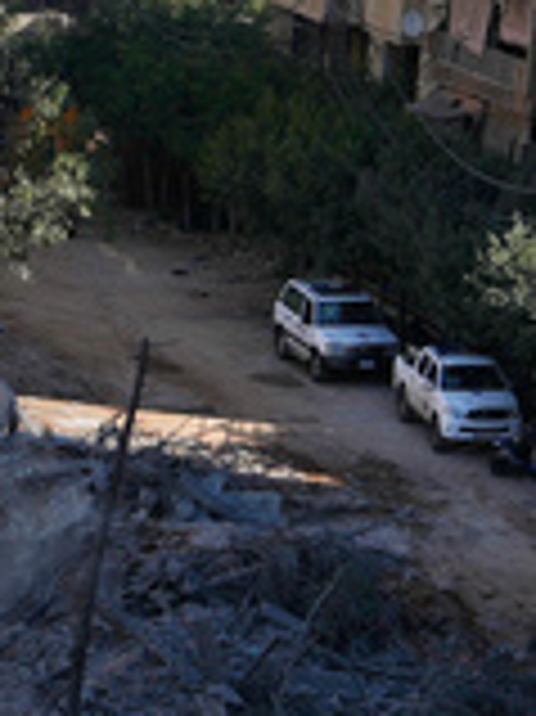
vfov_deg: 9.4
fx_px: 4217
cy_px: 1090
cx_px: -712
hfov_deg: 6.9
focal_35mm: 204
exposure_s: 1/1250
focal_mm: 33
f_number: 4.5
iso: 100
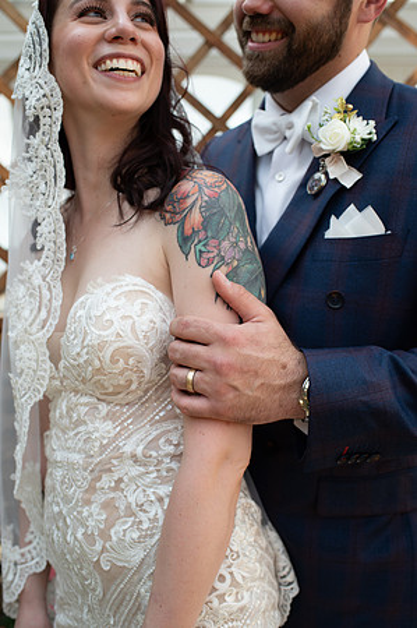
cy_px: 314
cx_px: 208
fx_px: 609
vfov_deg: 54.5
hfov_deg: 37.8
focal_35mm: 35
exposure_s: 1/640
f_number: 3.5
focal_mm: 35
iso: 280
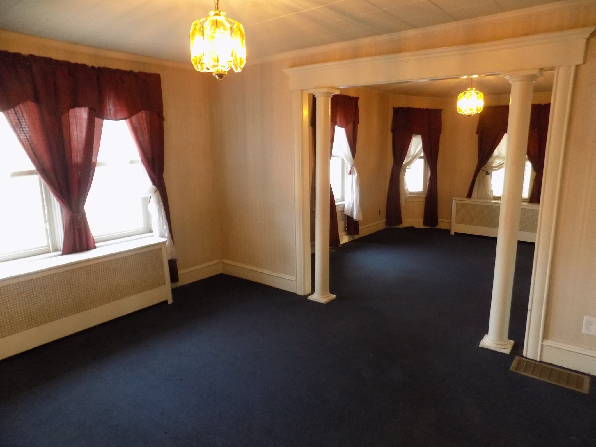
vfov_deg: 58.9
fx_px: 396
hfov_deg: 73.9
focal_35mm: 23
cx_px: 298
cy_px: 224
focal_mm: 4
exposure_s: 1/15
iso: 400
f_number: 3.1
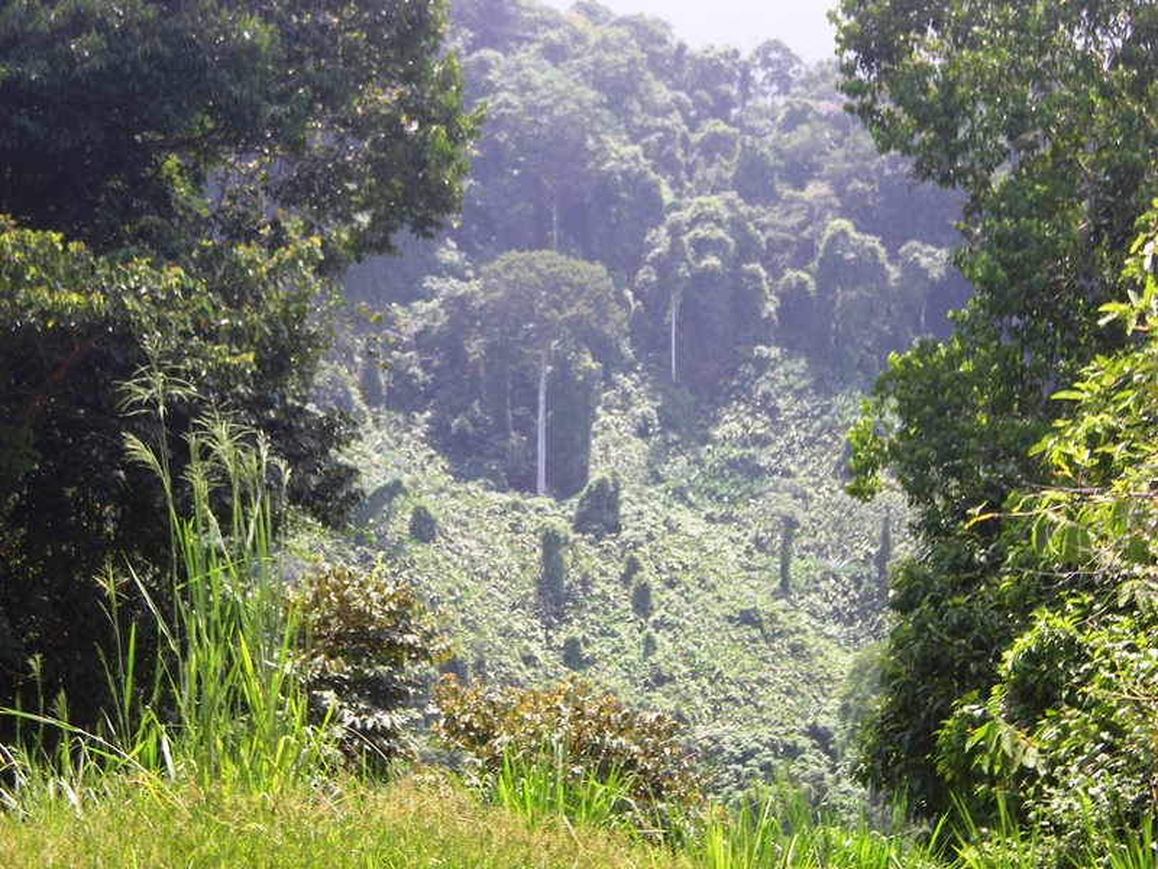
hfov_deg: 17.3
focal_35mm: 114
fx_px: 3814
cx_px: 579
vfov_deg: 13.0
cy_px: 434
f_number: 5.9
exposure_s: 1/120
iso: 89
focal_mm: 18.9
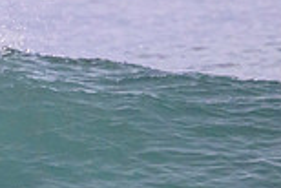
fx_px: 28173
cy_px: 187
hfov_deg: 0.6
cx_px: -218
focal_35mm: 3606
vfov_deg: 0.4
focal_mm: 800
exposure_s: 1/1600
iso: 3600
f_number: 11
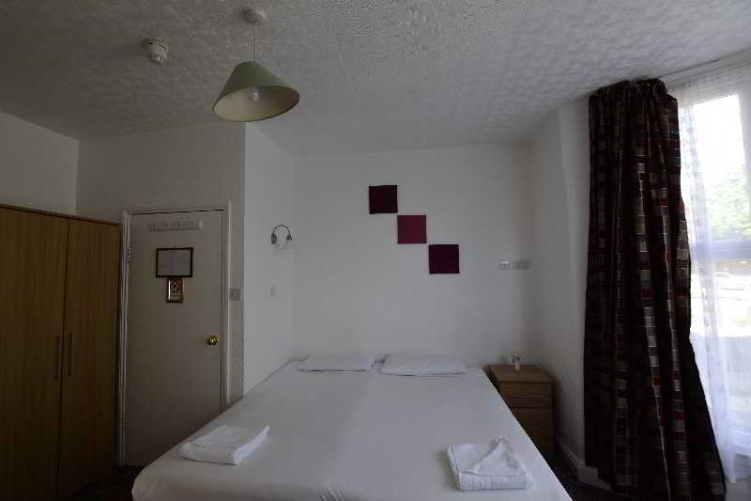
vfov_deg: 77.3
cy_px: 250
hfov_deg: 100.4
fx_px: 313
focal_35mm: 15
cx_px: 376
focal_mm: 10
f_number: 5
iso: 320
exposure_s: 1/60
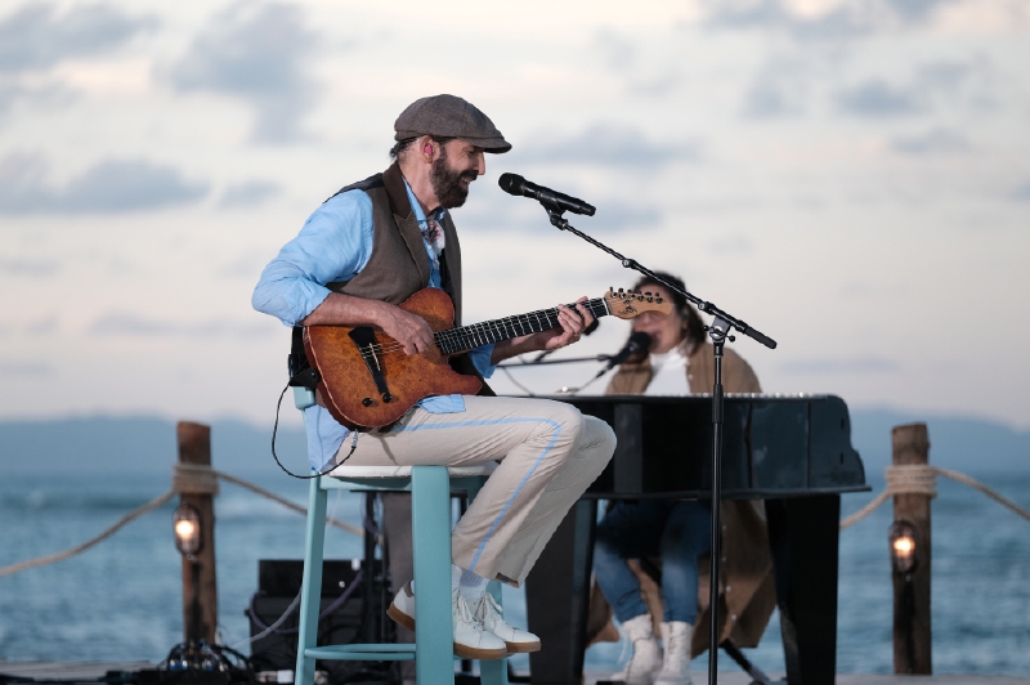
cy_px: 342
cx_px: 515
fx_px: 6003
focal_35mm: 210
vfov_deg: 6.5
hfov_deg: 9.8
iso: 200
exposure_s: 1/125
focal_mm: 140
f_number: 2.8
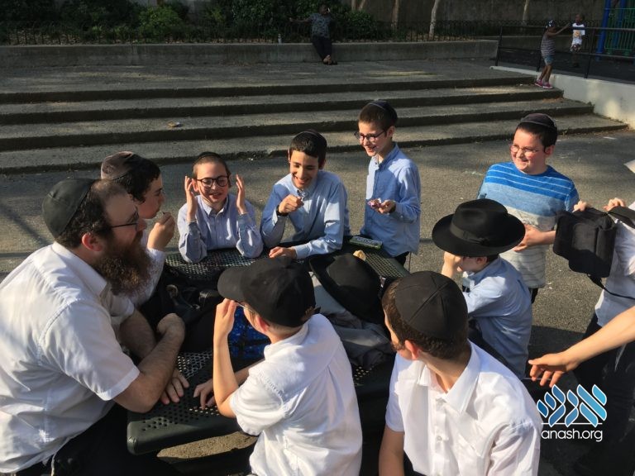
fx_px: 532
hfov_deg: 61.7
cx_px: 318
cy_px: 238
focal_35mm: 29
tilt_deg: -22.3
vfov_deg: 48.2
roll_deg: -0.1
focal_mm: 4.15
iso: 25
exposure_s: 1/874
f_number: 2.2
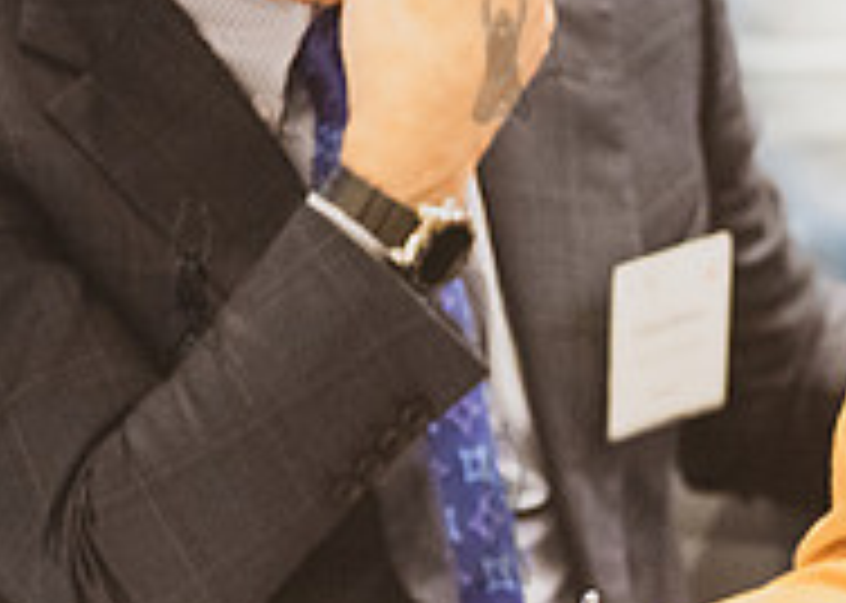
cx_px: 1301
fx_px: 12005
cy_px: 330
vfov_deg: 2.9
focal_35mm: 500
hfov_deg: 4.0
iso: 6400
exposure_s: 1/250
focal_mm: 145
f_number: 3.5
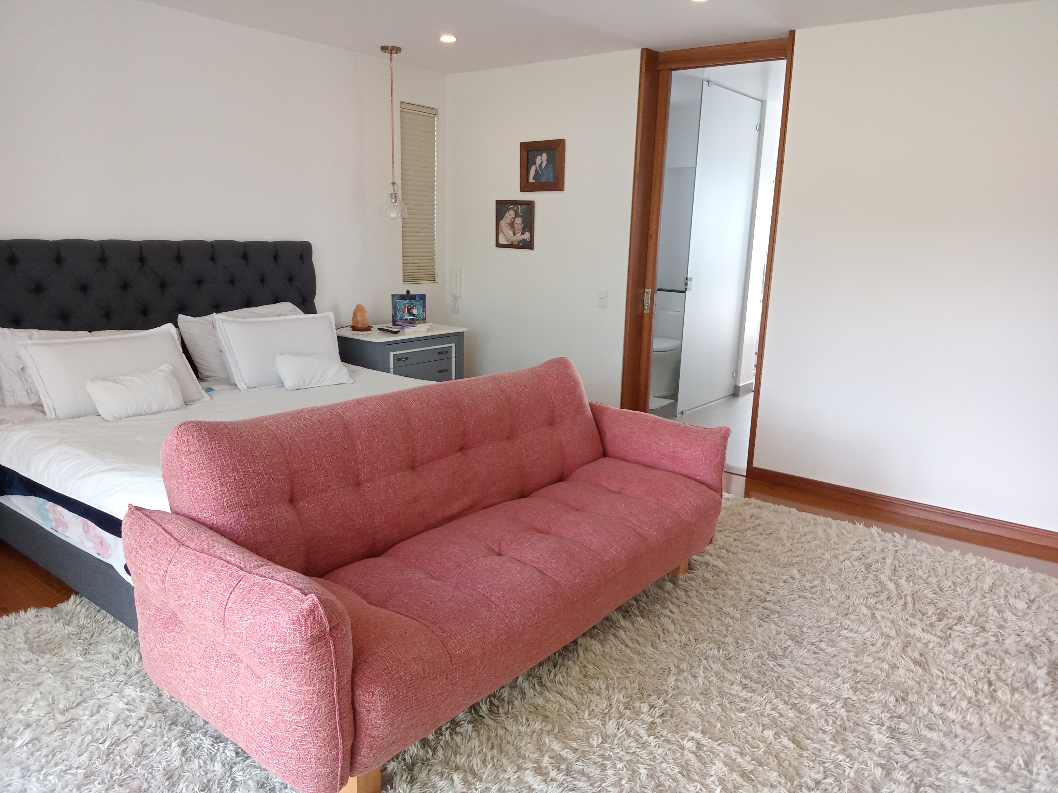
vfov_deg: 49.7
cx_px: 529
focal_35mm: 28
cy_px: 396
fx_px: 856
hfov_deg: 63.4
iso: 160
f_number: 2.2
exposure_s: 1/33.3
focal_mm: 3.37
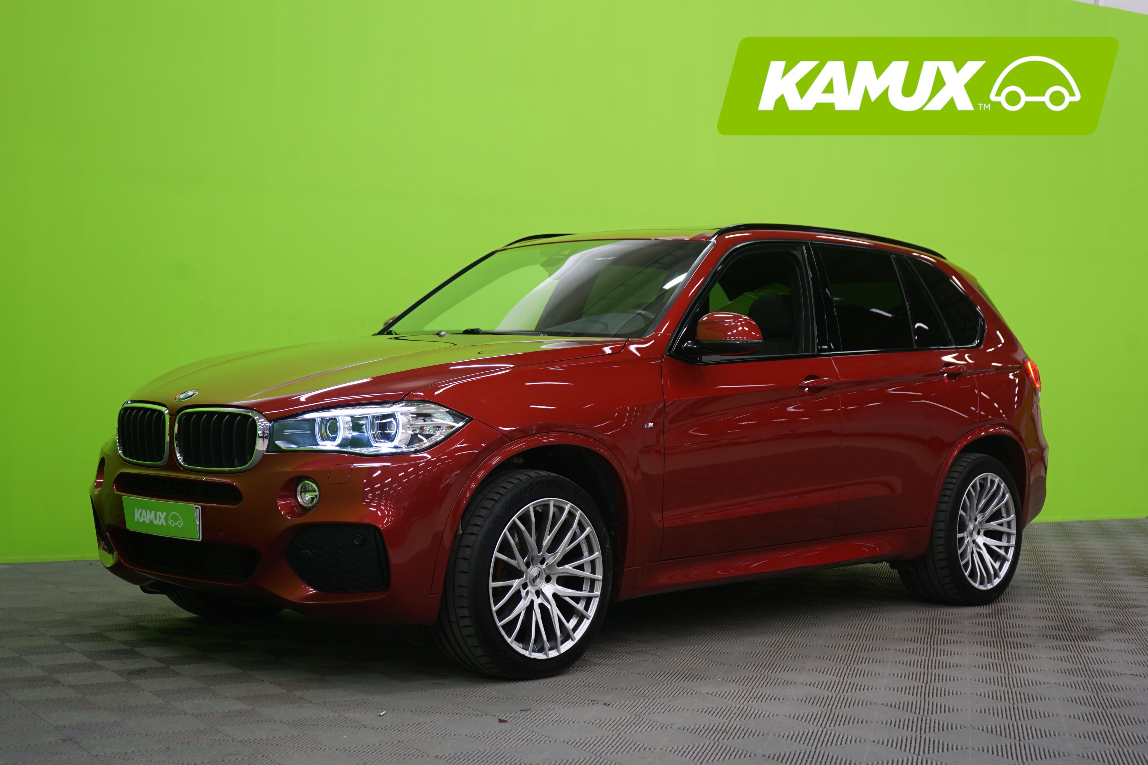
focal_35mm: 49
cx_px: 574
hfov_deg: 40.3
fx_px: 1562
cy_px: 382
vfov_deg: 27.5
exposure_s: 1/8
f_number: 5
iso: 400
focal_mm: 49
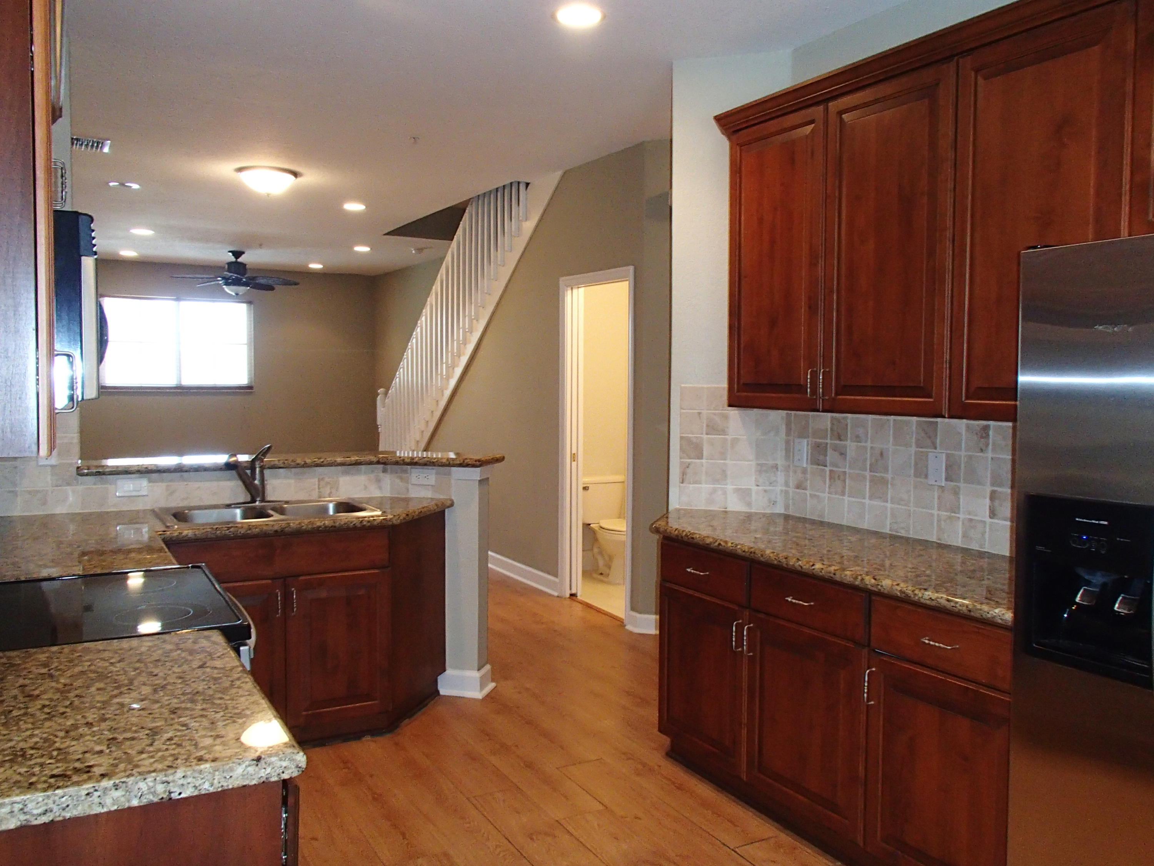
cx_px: 577
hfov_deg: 63.4
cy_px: 433
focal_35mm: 28
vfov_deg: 49.7
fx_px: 933
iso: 400
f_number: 3.9
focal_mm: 5
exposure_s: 1/30
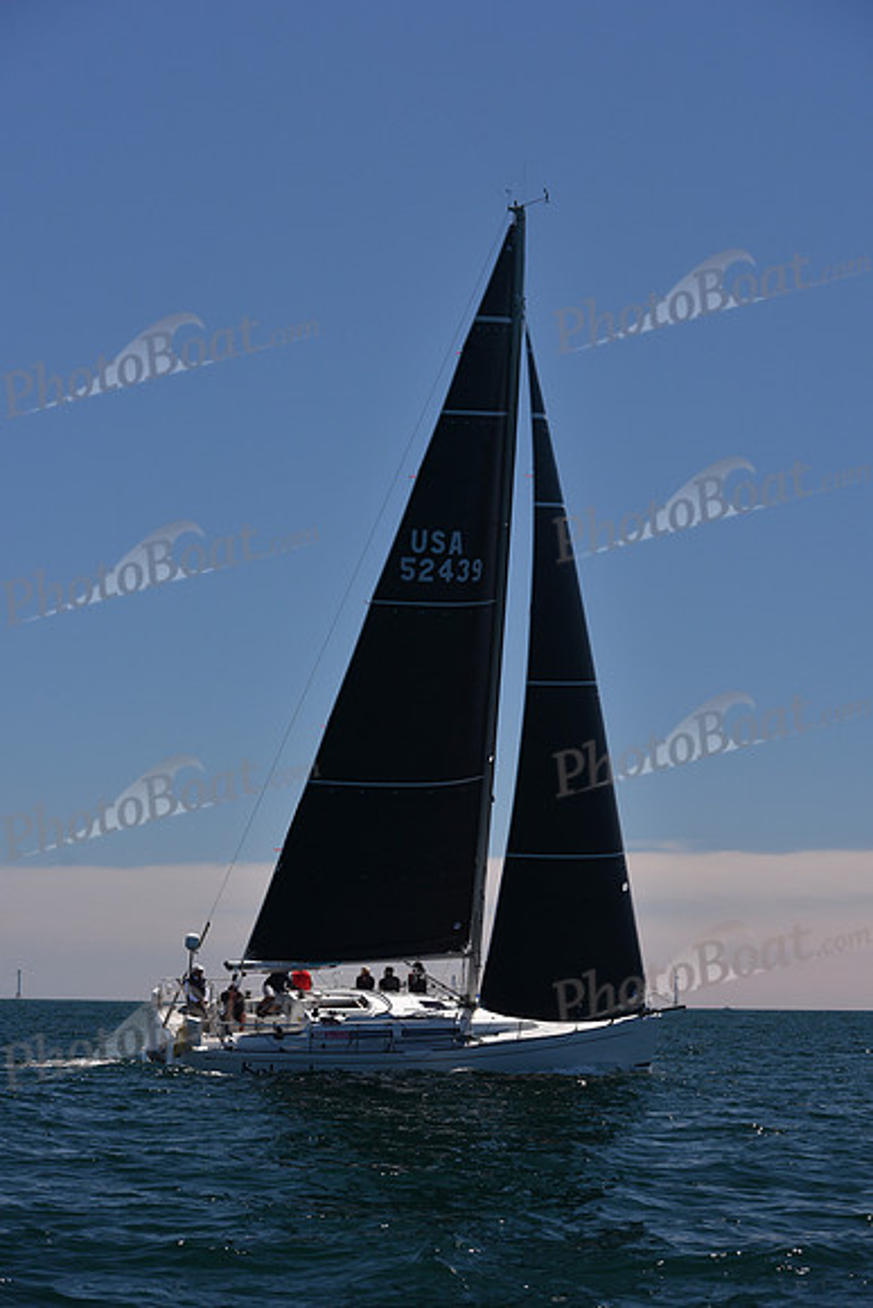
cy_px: 654
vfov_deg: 28.8
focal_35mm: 70
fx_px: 2545
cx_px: 436
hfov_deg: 19.5
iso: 250
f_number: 7.1
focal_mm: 70
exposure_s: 1/800
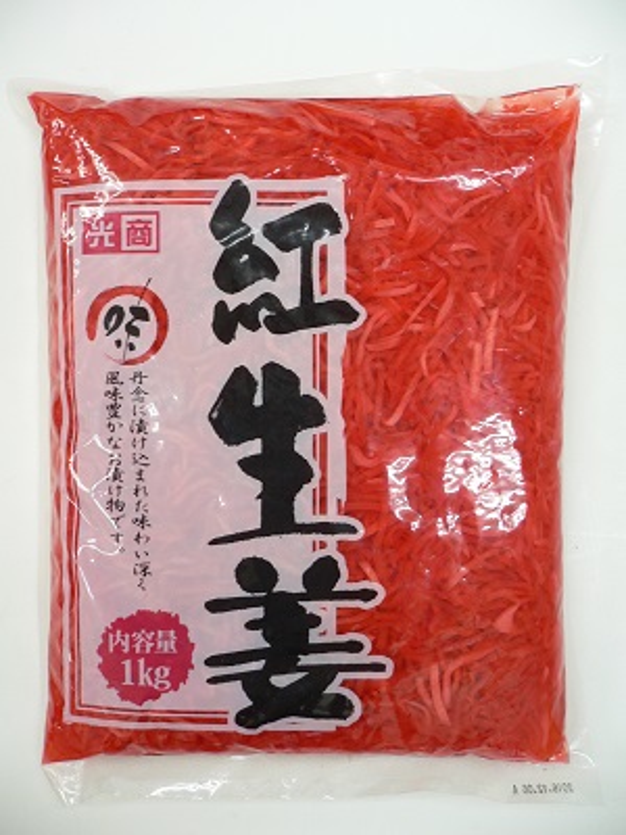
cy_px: 418
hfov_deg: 40.7
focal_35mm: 35
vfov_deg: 52.6
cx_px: 313
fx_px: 844
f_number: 2.8
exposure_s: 1/20
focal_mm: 5.8
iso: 100
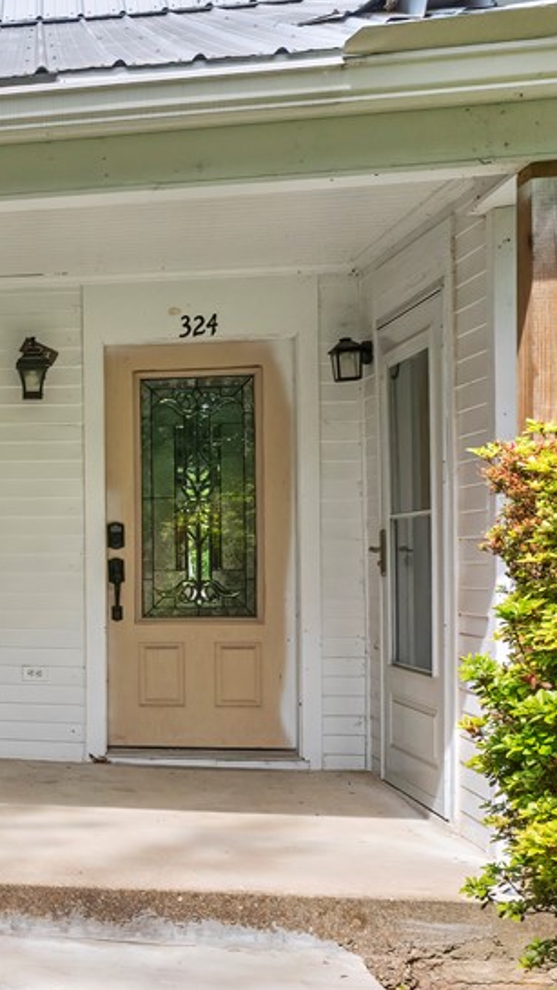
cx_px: -327
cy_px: 546
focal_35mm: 49
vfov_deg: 42.0
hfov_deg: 20.2
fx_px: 1287
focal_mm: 12.29
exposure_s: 1/2000
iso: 290
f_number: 2.8
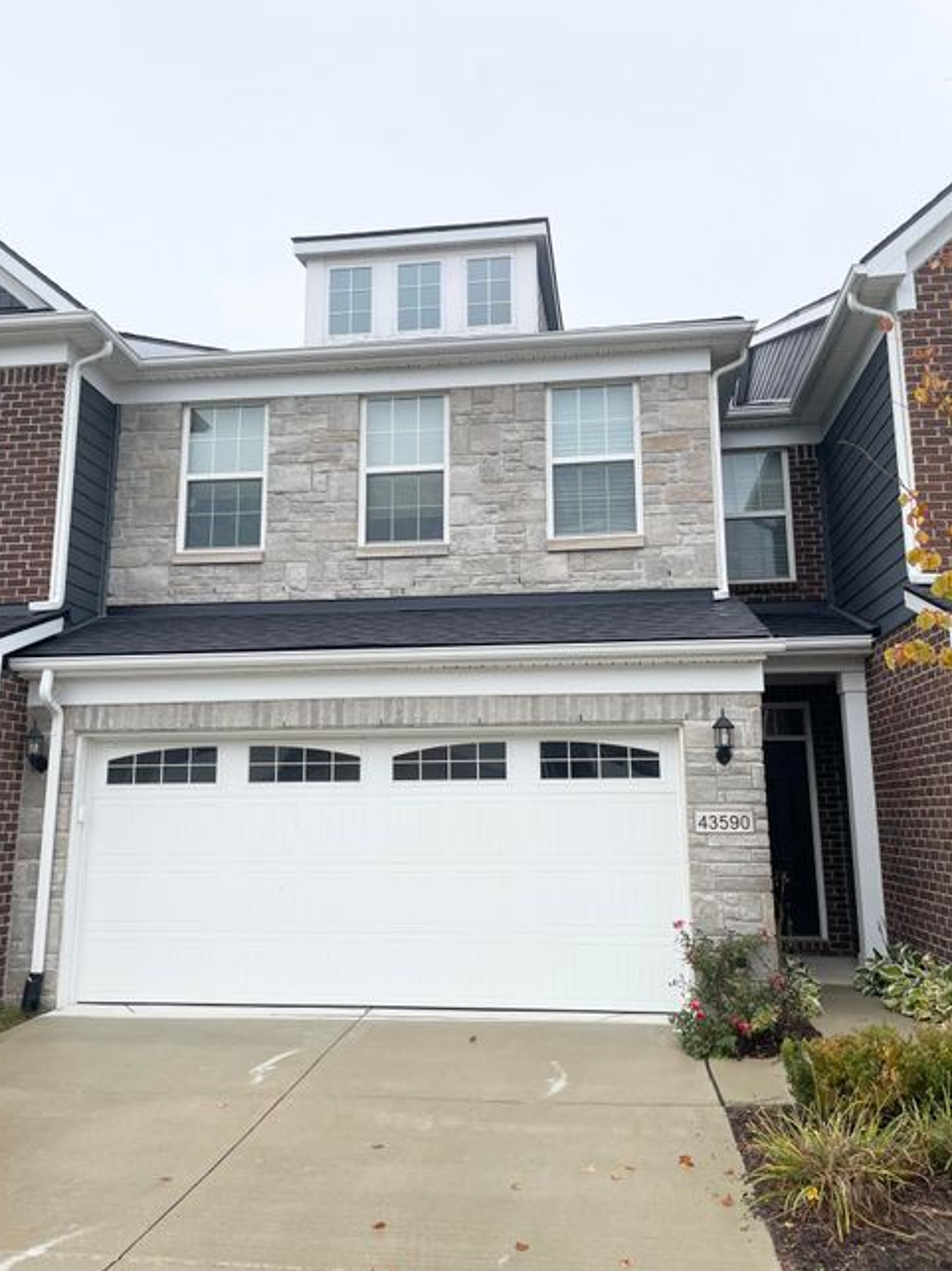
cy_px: 613
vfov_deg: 65.3
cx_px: 473
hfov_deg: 51.3
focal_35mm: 27
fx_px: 991
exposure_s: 1/1887
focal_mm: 4.2
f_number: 1.6
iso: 32
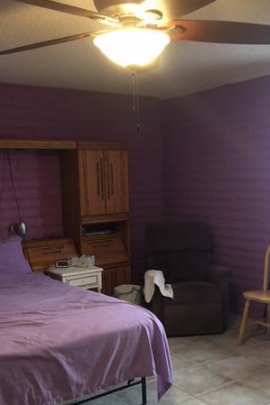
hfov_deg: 31.1
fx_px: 484
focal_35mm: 43
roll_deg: +1.1
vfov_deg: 45.3
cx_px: 154
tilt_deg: -5.6
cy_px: 235
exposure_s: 1/15
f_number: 2.2
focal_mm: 4.15
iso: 100
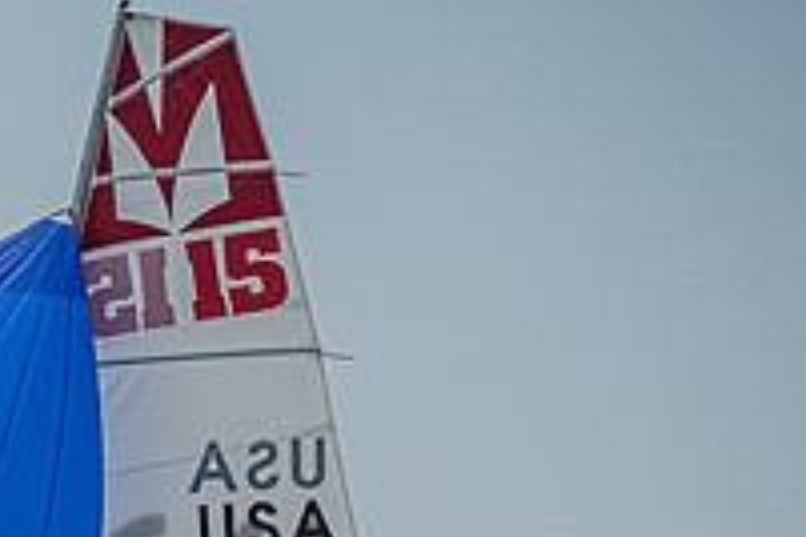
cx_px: -247
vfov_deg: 1.3
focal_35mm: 1029
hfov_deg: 2.0
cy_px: 867
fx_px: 23036
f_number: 8
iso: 500
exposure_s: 1/4000
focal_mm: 280
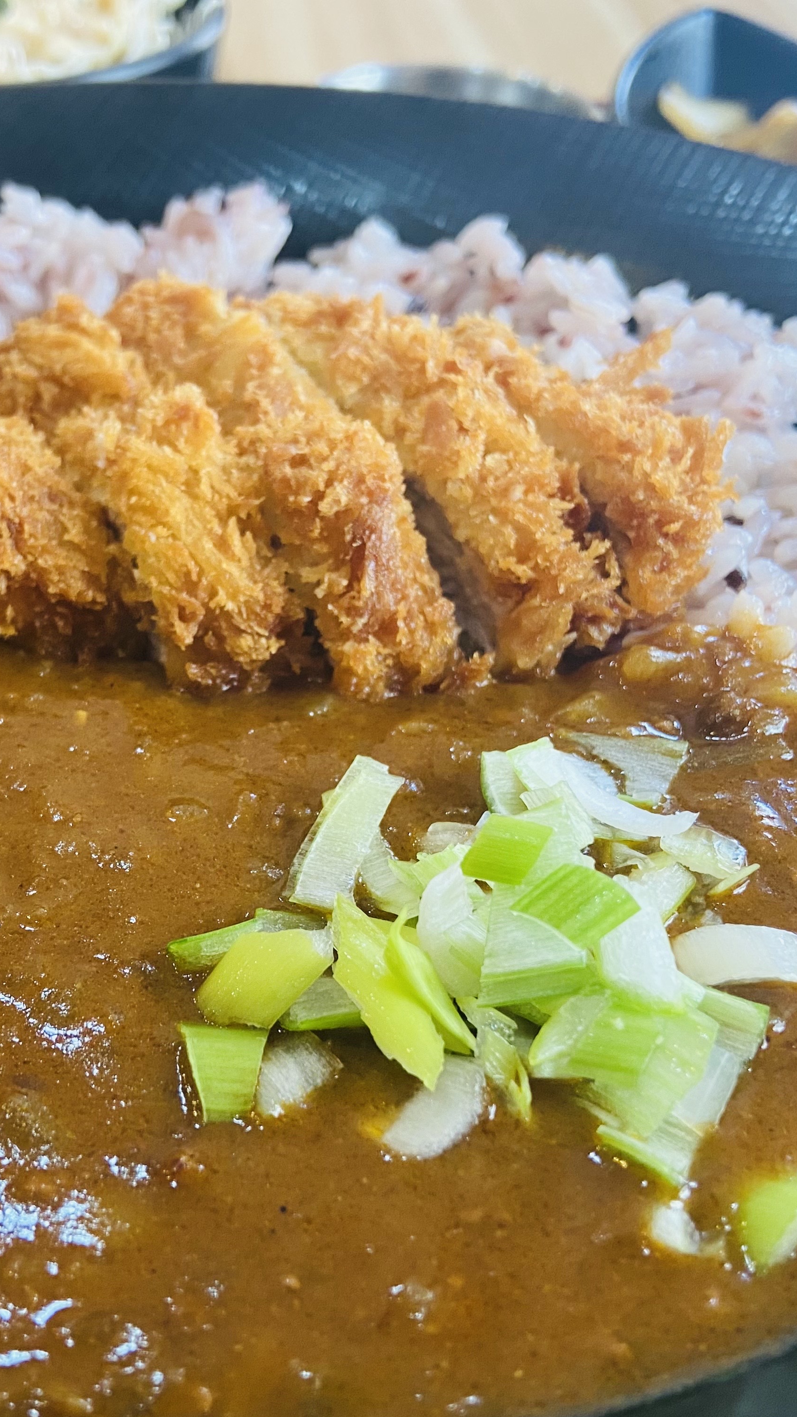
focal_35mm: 38
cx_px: 198
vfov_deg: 52.8
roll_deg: -0.3
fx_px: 1428
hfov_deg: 30.7
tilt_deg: -41.3
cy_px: 712
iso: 125
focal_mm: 4.25
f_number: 1.8
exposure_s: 1/60
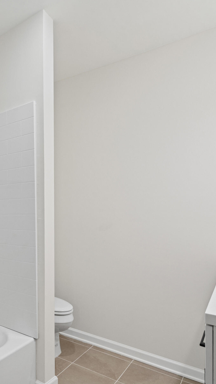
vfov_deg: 71.9
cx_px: 1
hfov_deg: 39.3
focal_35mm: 26
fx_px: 265
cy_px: 197
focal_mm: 16
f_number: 9.5
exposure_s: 1/15
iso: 1000
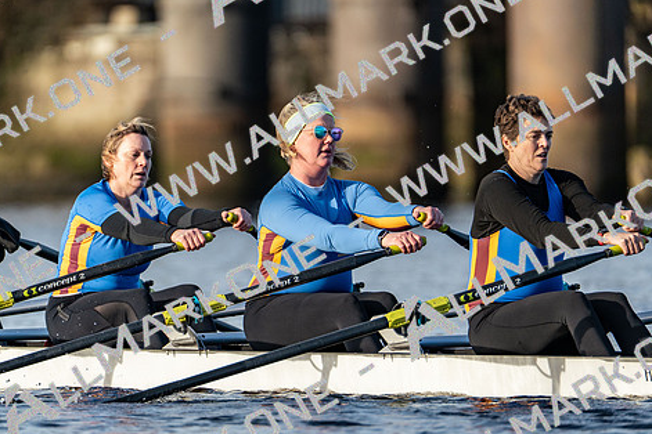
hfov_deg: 2.8
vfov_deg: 1.9
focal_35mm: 739
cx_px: 285
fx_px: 13383
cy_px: 230
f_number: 6.3
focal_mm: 600
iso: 800
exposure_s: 1/2000
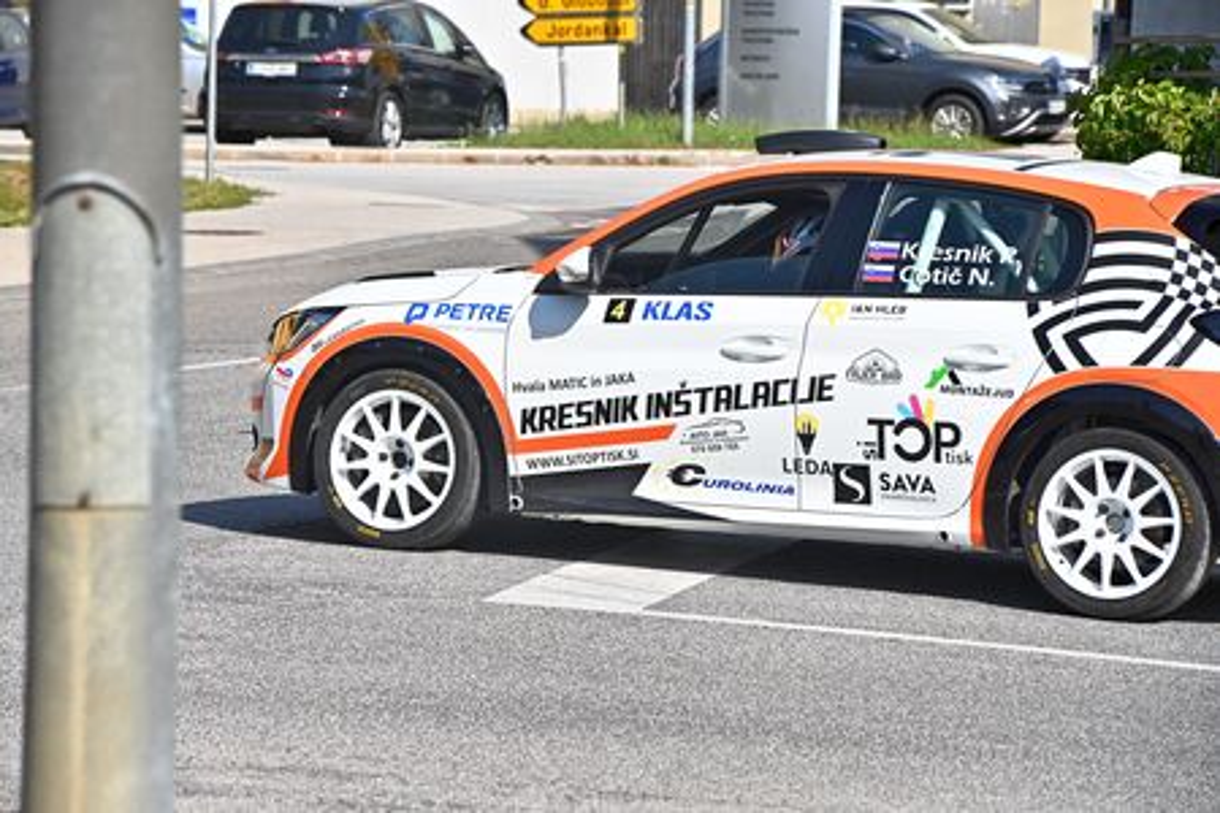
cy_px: 406
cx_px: 610
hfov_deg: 10.3
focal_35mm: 200
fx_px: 6777
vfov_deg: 6.9
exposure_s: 1/4000
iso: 1600
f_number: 10
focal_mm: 200
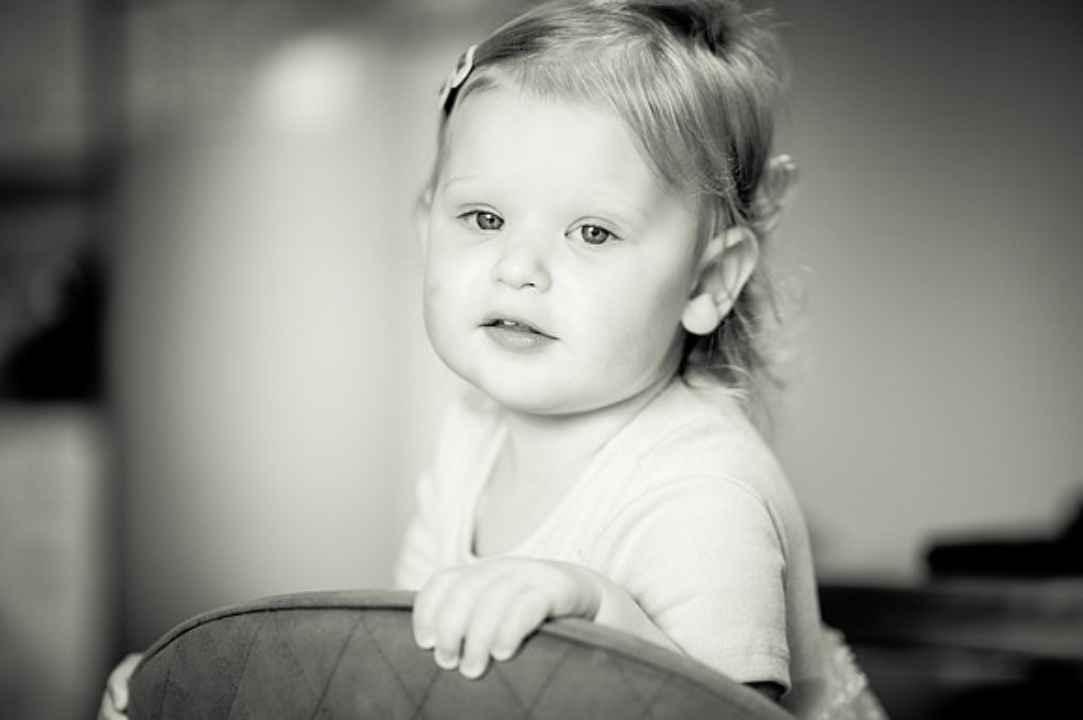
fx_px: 2556
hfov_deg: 23.9
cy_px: 360
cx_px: 542
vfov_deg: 16.1
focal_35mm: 85
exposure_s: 1/125
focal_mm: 85
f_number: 1.8
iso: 320
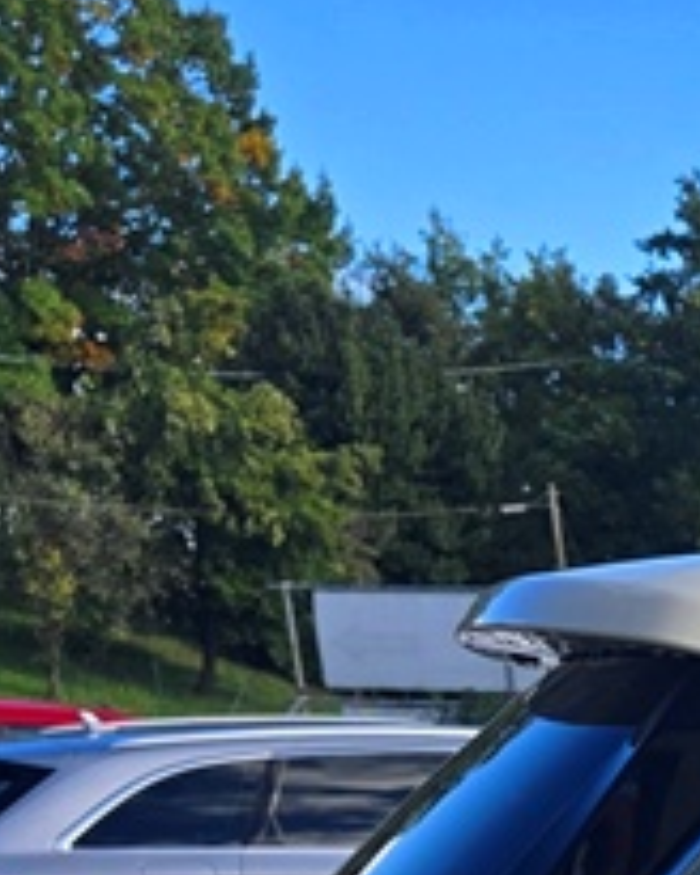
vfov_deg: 14.9
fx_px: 2900
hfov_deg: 10.5
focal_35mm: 112
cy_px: 1579
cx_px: 1972
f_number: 1.7
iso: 12
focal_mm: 6.3
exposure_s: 1/412
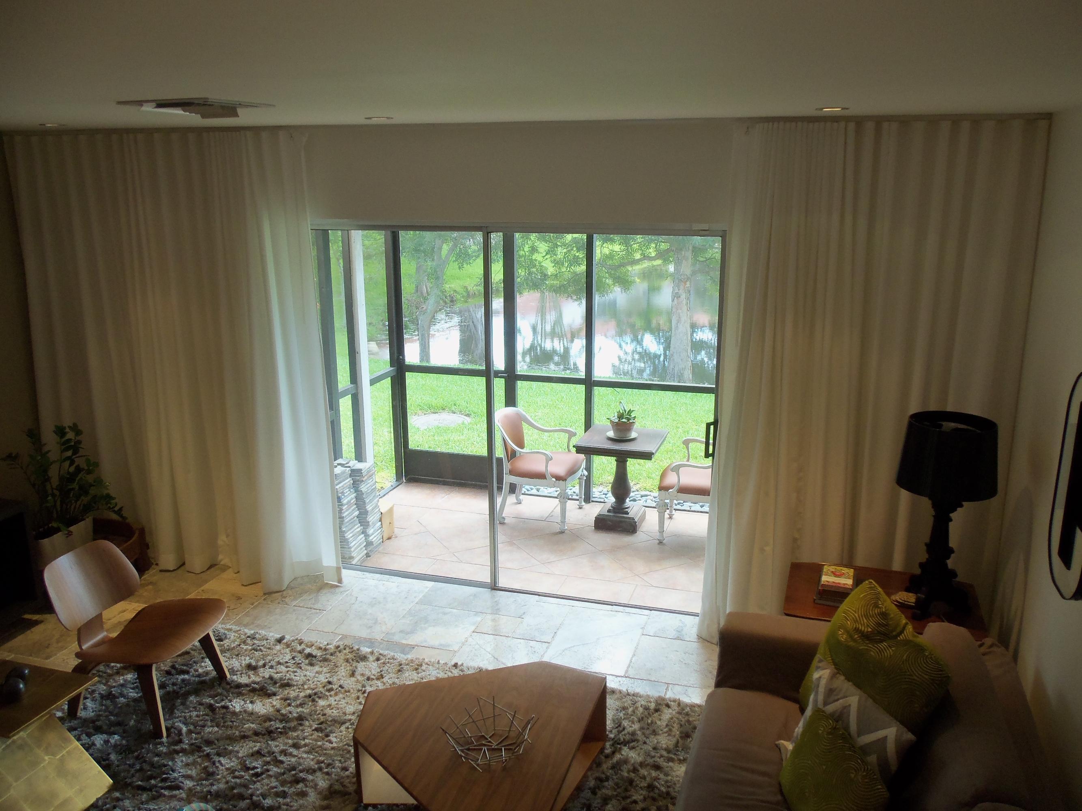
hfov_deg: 61.7
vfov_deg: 48.2
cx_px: 541
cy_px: 406
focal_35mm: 29
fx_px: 906
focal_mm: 5.2
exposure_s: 1/30
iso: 100
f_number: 3.4
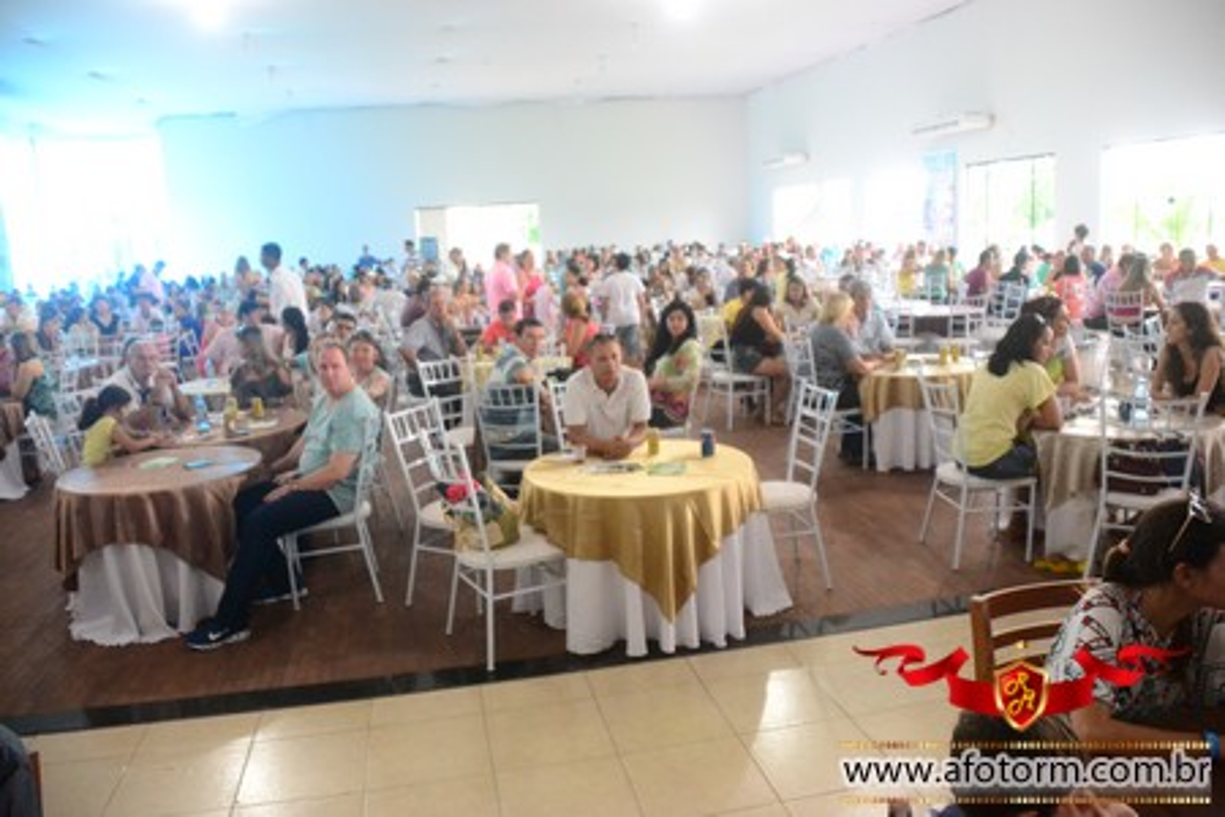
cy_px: 408
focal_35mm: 30
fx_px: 1021
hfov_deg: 61.9
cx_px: 612
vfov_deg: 43.6
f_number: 3.5
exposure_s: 1/60
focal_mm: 20
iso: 3200
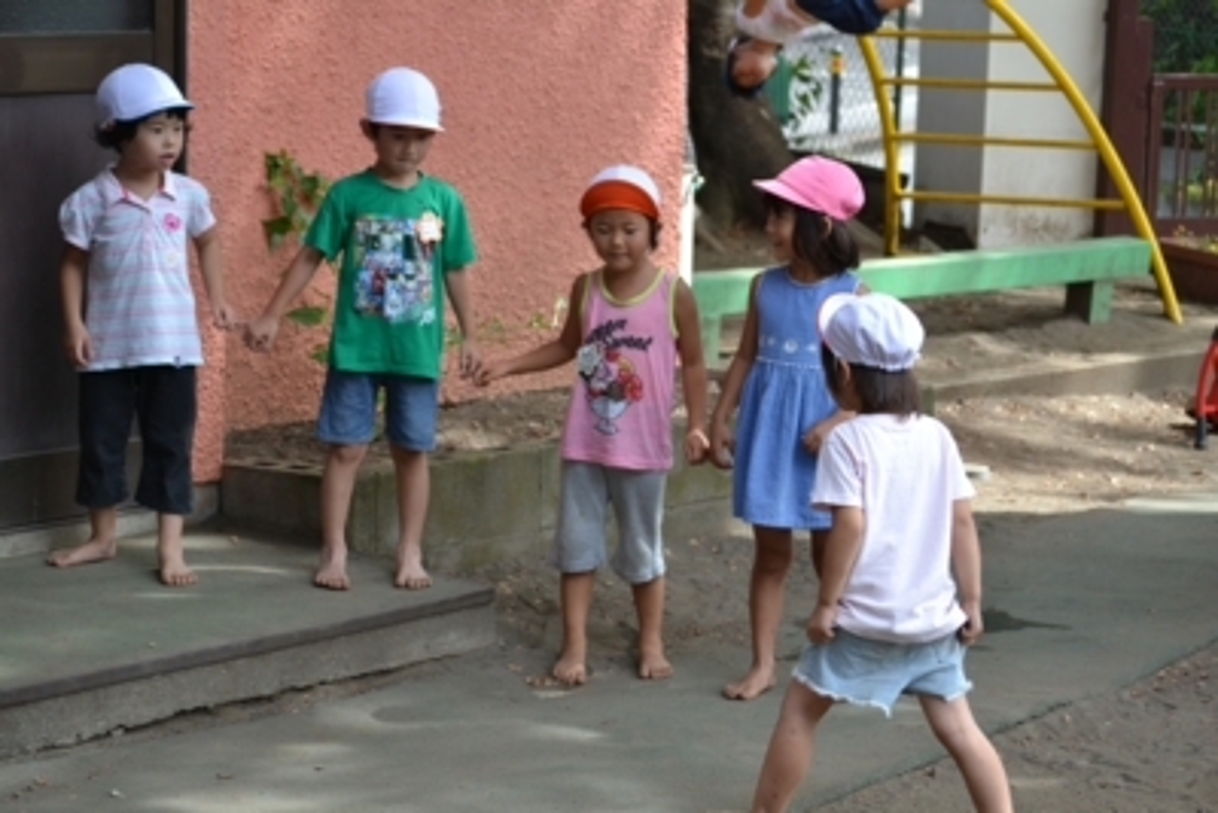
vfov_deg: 12.2
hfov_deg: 18.2
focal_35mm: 112
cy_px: 406
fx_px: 3807
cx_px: 609
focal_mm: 75
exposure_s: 1/125
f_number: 5.6
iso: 160
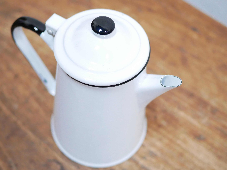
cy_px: 91
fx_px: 361
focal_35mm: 55
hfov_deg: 34.9
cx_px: 105
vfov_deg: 26.6
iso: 1600
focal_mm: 20
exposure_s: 1/60
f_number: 1.7
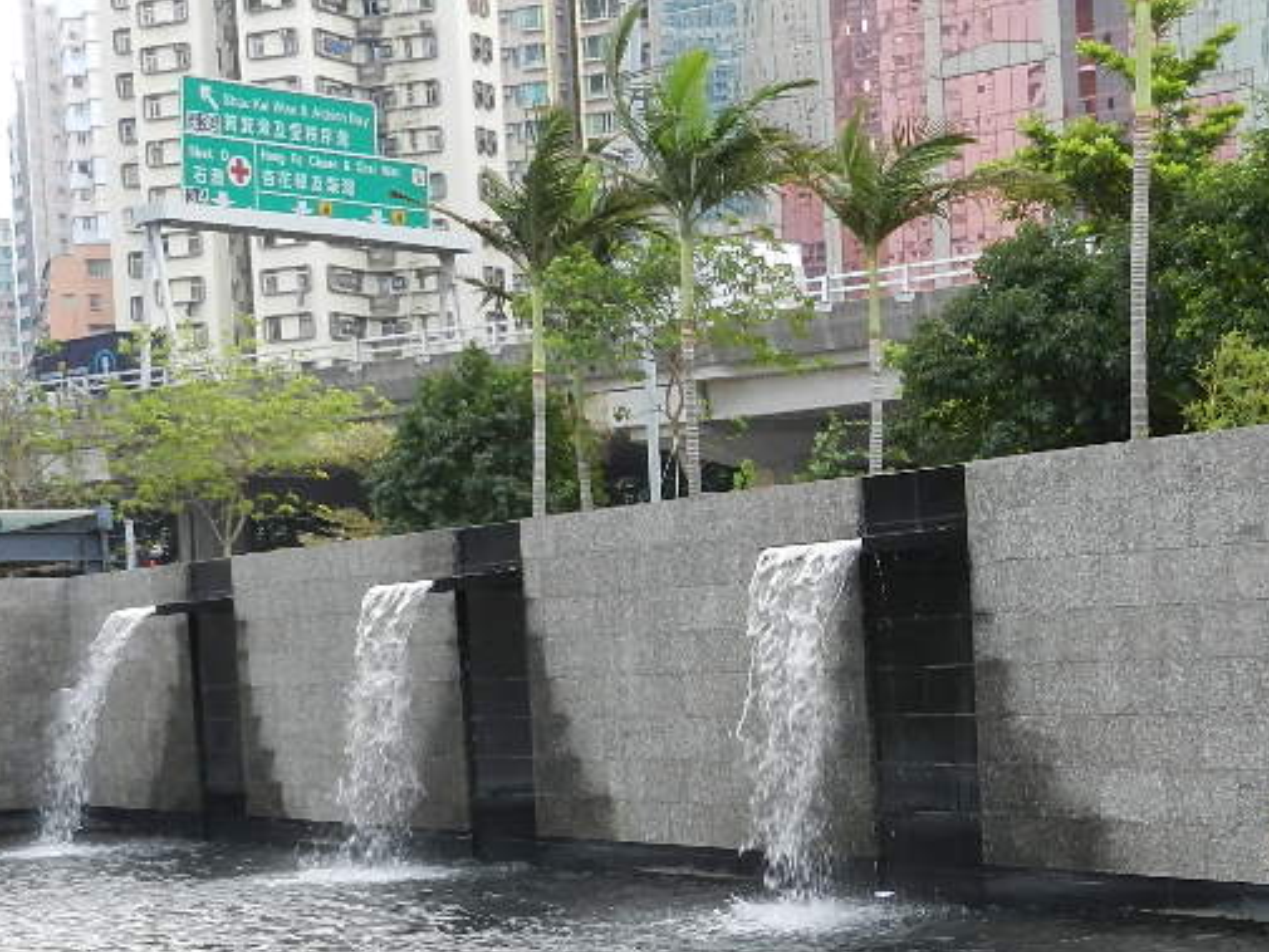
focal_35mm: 77
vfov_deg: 18.9
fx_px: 2823
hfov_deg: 25.0
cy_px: 821
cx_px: 975
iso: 160
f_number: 4
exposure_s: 1/125
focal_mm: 6.9
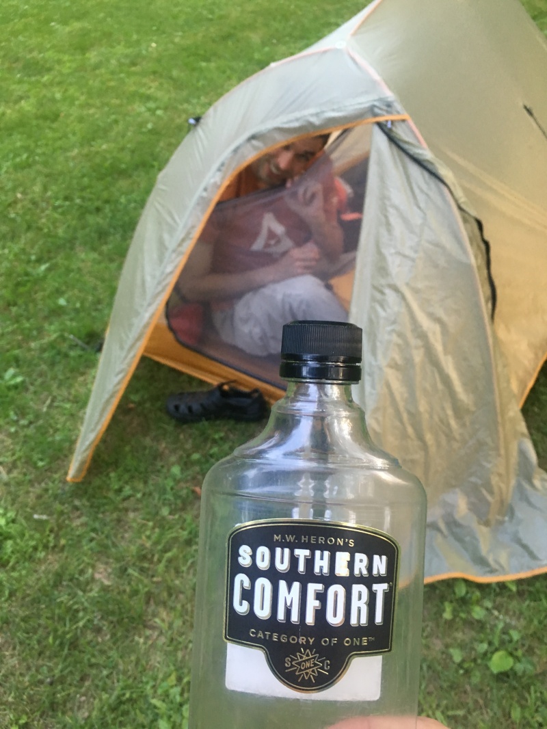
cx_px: 274
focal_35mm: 29
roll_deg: +8.9
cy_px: 364
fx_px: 611
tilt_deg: -40.1
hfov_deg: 48.2
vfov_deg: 61.6
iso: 100
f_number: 2.2
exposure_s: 1/30
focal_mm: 4.15
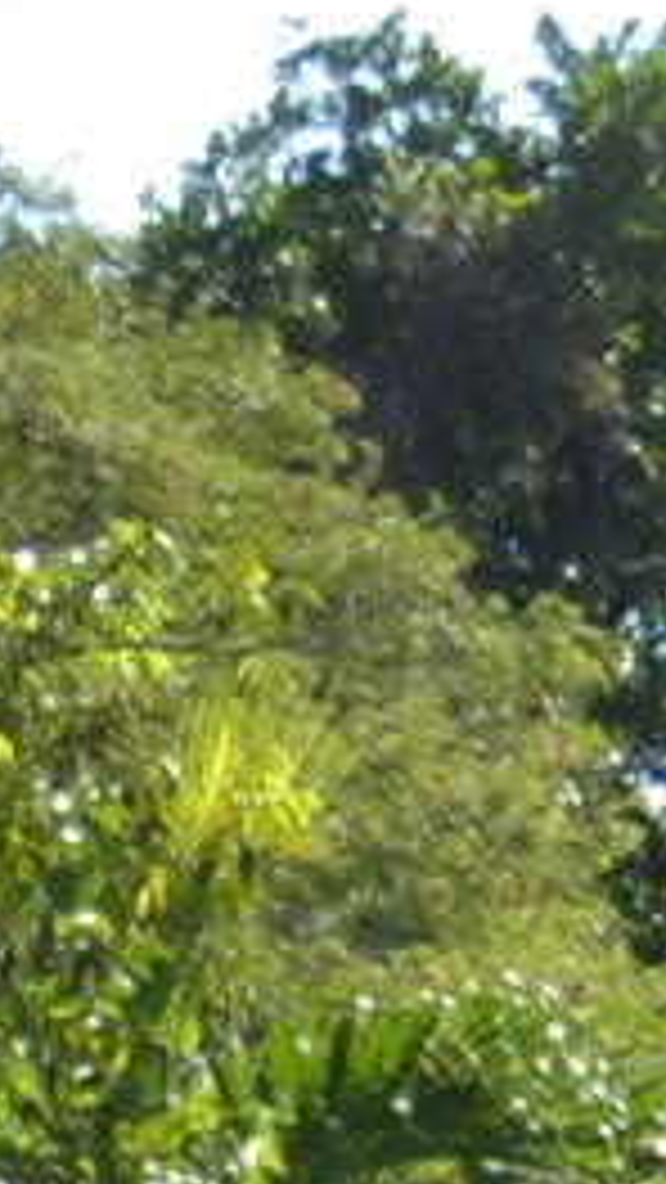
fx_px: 14625
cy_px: 3831
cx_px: -1004
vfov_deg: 4.4
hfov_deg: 2.6
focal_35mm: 466
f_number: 7.1
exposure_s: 1/200
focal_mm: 26
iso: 100
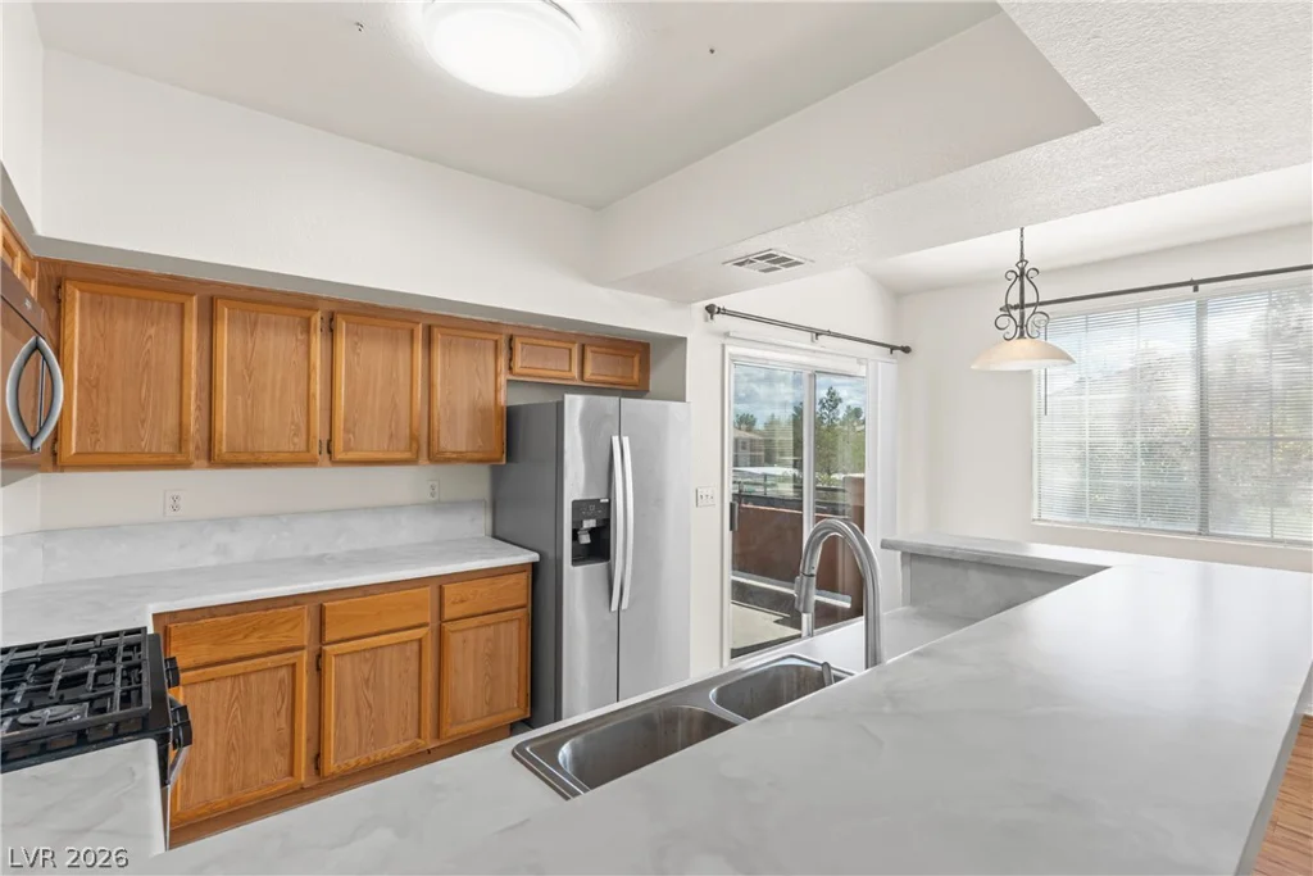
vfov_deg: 70.5
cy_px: 438
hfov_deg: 93.3
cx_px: 656
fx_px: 620
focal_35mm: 17
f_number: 8
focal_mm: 17
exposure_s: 1/5
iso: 400
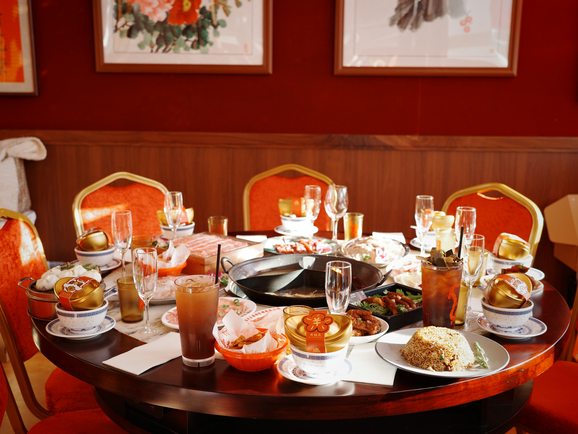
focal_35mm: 44
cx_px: 281
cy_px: 214
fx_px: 735
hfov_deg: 42.9
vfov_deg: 32.9
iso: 200
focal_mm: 26
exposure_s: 1/125
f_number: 2.8
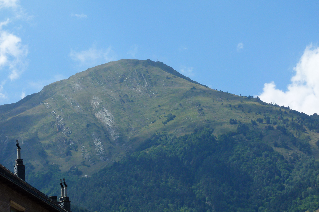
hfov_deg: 14.7
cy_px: 101
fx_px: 1240
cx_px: 159
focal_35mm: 140
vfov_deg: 9.8
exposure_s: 1/1000
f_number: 4
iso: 100
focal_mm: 24.1
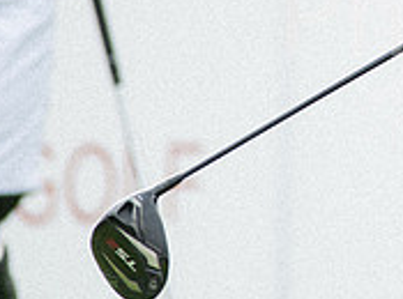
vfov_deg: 1.4
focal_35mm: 1083
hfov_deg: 1.8
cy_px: -111
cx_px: 615
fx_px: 12565
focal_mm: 300
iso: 800
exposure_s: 1/2000
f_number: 4
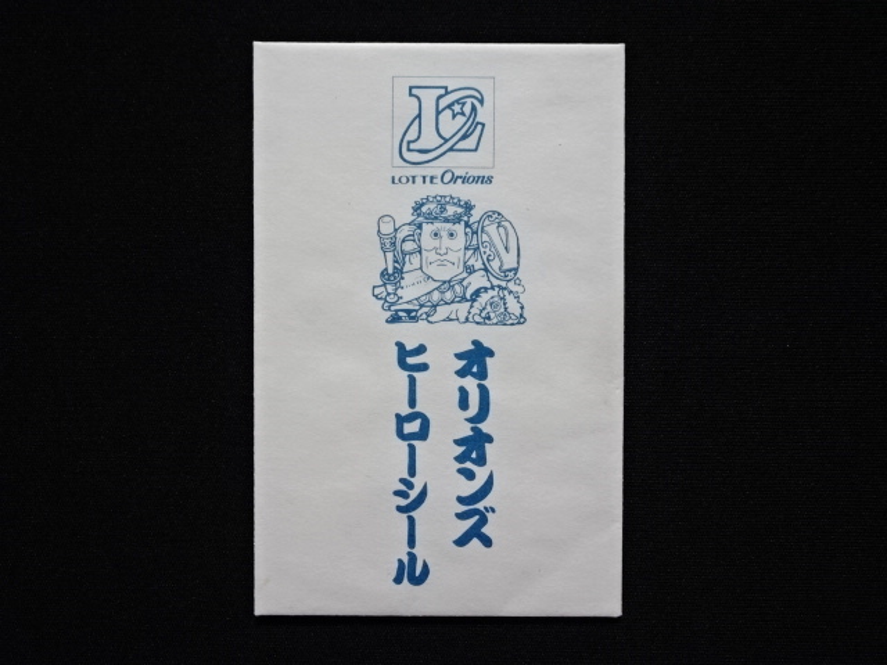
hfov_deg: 51.4
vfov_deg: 39.7
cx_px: 444
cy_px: 332
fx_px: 922
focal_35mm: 36
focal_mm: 6.17
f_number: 4
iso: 500
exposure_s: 1/40
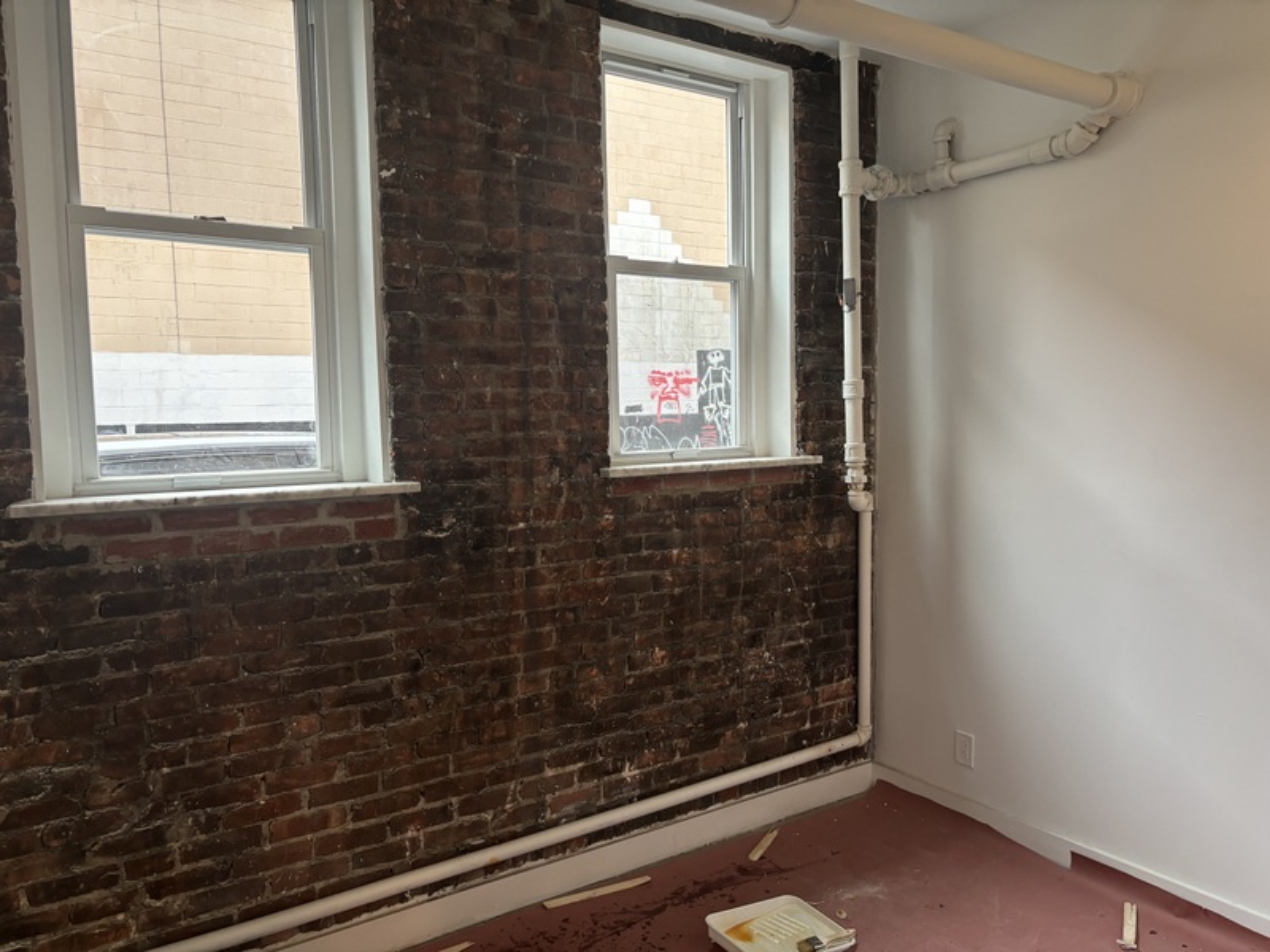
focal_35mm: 26
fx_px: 954
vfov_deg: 53.1
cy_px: 476
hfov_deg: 67.3
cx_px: 635
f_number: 1.6
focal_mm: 5.96
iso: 125
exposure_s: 1/60
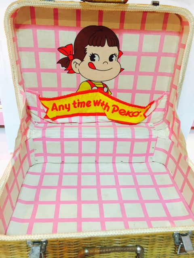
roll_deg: -2.7
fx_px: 217
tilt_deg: -31.2
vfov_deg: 61.7
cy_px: 129
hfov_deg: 48.2
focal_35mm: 29
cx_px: 97
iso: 125
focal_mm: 4.15
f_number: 2.2
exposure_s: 1/33
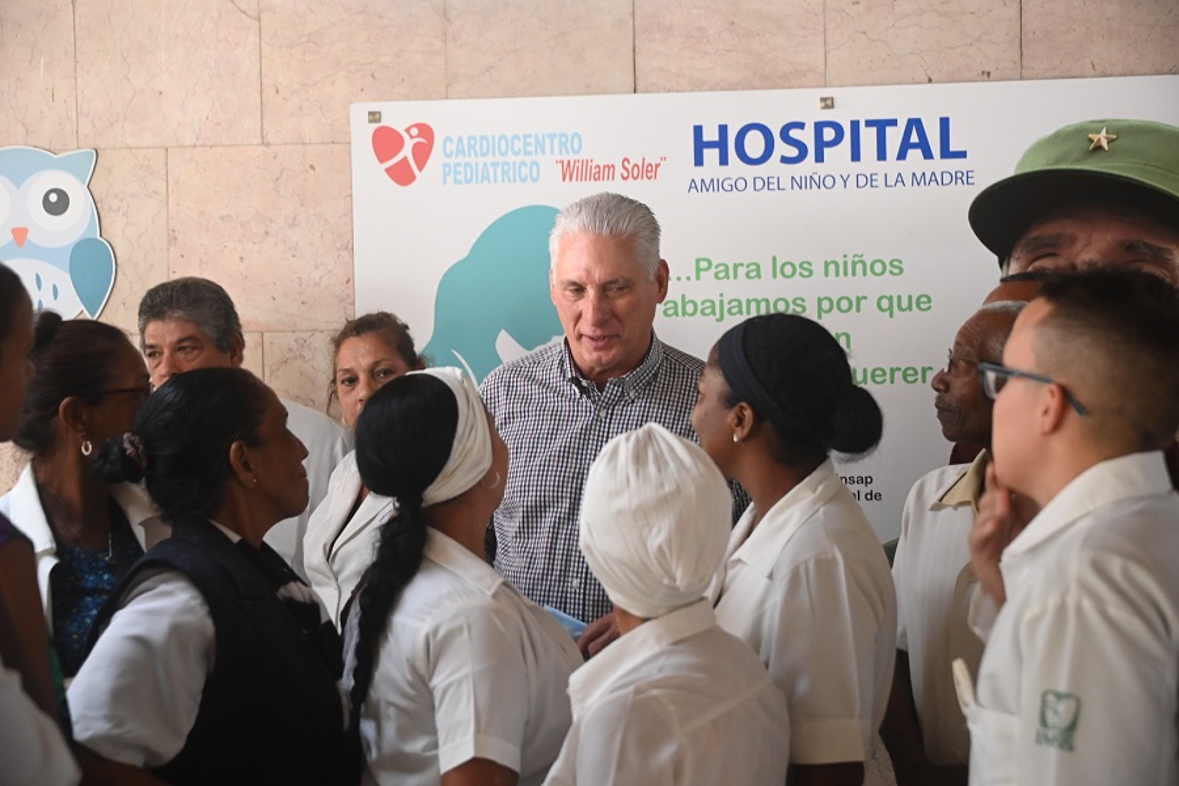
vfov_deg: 21.9
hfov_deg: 32.4
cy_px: 393
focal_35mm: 62
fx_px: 2030
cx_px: 590
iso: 3600
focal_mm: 62
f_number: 4.8
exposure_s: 1/60
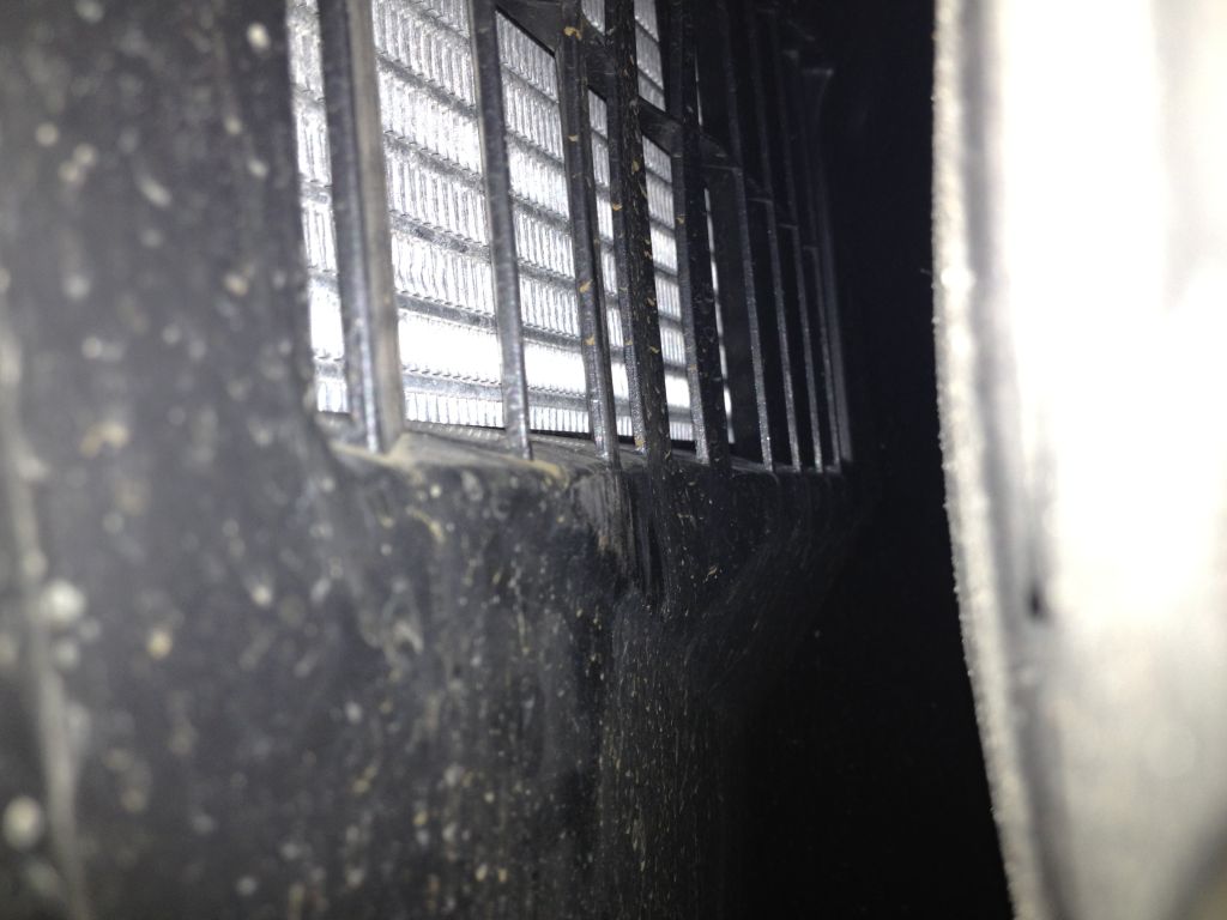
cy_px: 460
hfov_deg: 52.6
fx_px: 1241
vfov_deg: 40.7
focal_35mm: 35
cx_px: 614
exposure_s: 1/38
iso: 64
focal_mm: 4.28
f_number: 2.4
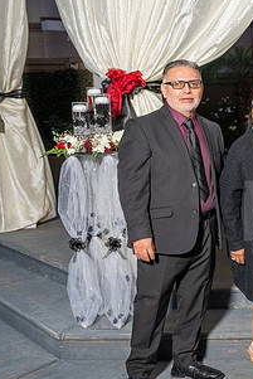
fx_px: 695
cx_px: 354
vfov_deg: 30.5
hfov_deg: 18.7
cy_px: 187
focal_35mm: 66
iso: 640
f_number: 4.5
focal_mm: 31
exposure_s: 1/200
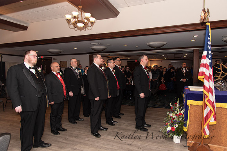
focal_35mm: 24
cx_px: 114
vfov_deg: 53.2
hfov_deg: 73.7
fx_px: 151
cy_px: 76
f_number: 4
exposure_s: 1/200
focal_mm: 24
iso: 800
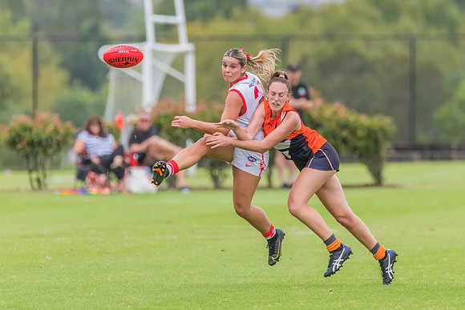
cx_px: 265
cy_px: 141
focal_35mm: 857
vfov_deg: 1.6
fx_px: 11071
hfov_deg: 2.4
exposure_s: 1/1600
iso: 1000
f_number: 6.3
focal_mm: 600
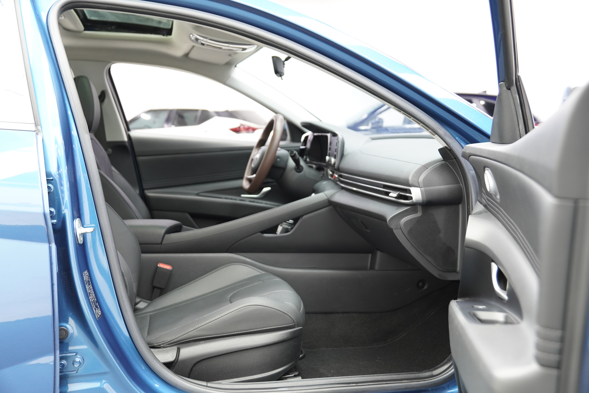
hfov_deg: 53.1
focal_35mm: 36
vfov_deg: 36.9
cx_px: 294
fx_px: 589
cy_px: 196
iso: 640
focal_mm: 24
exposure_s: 1/40
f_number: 2.8
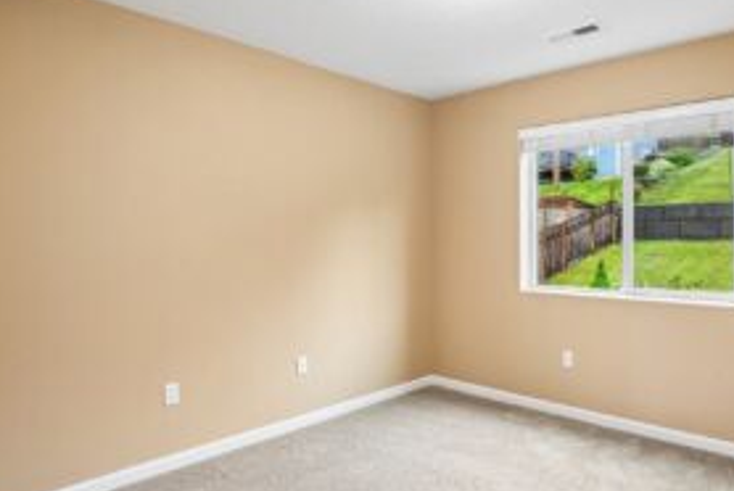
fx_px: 469
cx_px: 475
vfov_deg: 55.2
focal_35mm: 23
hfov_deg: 74.2
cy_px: 231
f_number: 8
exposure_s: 1/6
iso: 400
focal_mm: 16
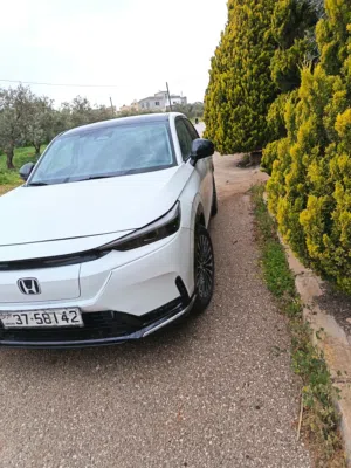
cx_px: 176
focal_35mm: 24
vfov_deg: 71.6
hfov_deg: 56.8
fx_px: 324
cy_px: 234
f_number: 1.75
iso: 251
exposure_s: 1/100
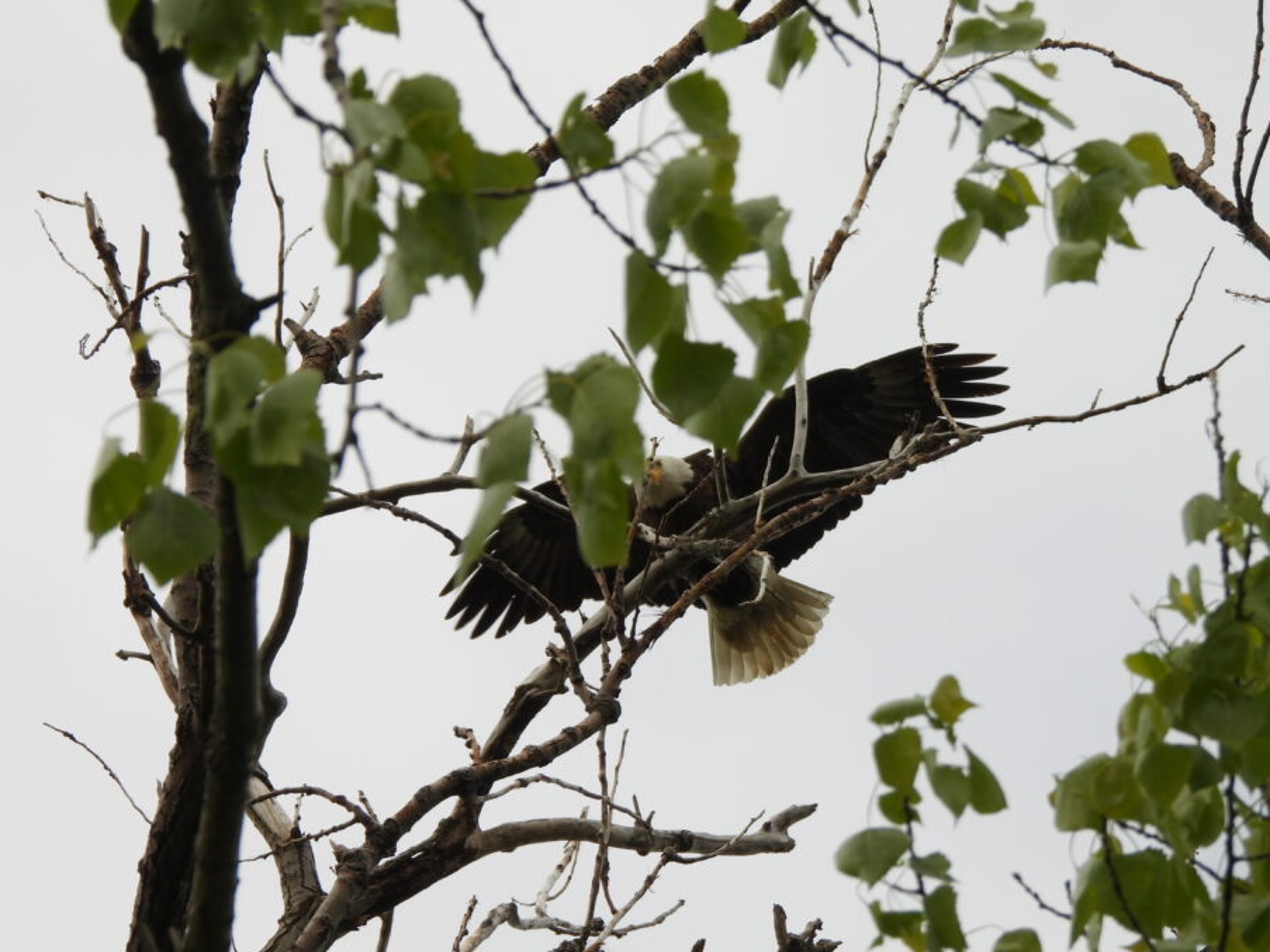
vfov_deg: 3.7
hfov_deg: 5.0
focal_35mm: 397
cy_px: 464
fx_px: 14563
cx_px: 644
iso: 100
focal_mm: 62.5
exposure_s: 1/400
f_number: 5
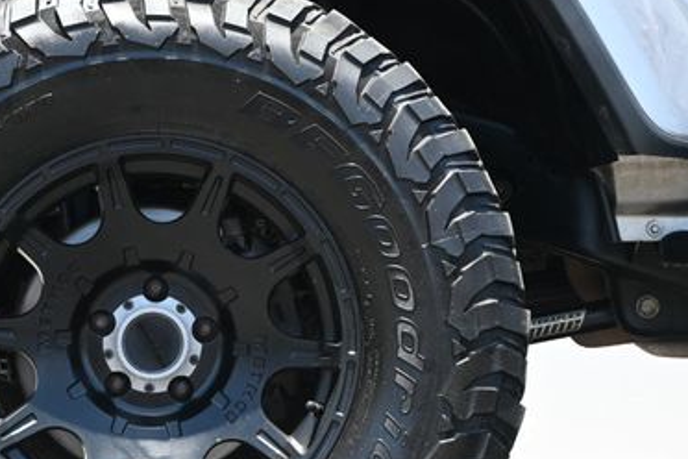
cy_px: 339
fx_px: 2102
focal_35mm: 110
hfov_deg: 18.4
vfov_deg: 12.4
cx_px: 155
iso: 400
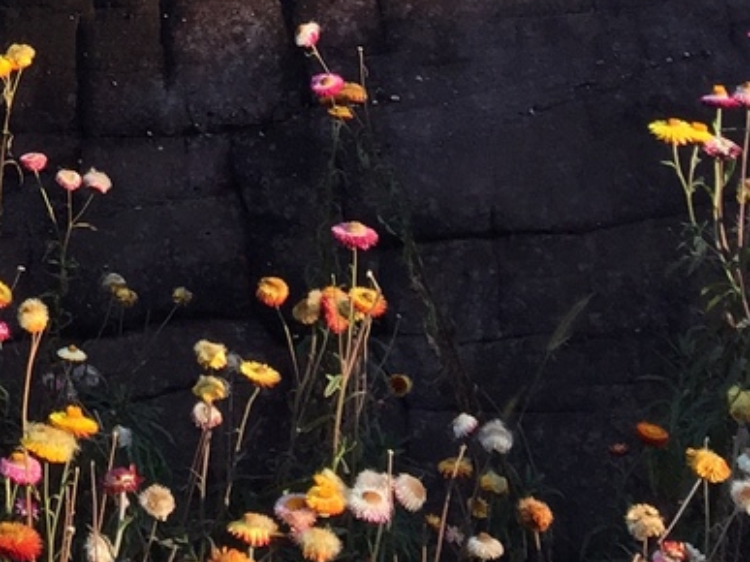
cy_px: -444
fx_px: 2599
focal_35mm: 120
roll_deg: -3.2
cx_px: -541
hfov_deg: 14.7
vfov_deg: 11.5
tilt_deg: -9.6
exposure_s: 1/775
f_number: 2.2
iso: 32
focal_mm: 4.15
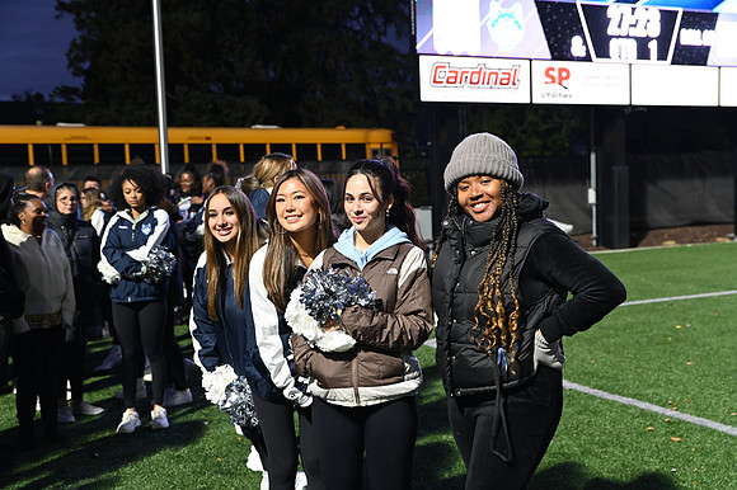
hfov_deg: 43.6
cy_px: 245
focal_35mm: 45
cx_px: 368
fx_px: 921
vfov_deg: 29.8
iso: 800
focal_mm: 45
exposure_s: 1/60
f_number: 4
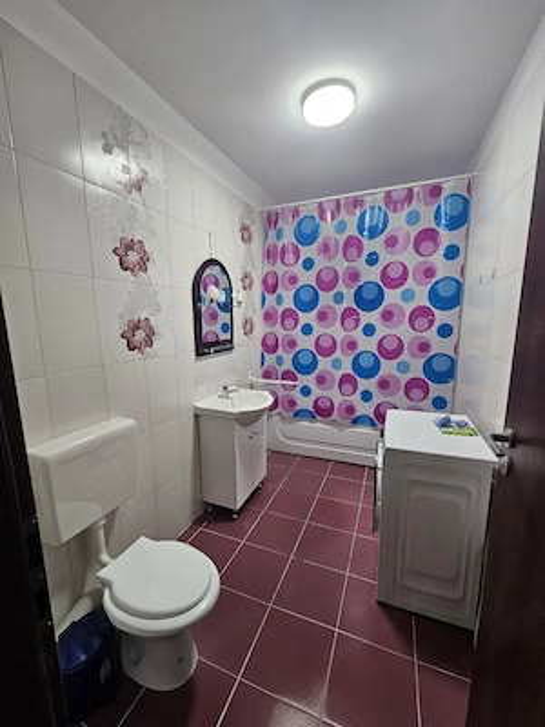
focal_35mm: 13
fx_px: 273
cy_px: 364
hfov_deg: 89.9
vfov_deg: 106.2
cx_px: 272
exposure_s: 1/50.3
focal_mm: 2.2
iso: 160
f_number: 2.2
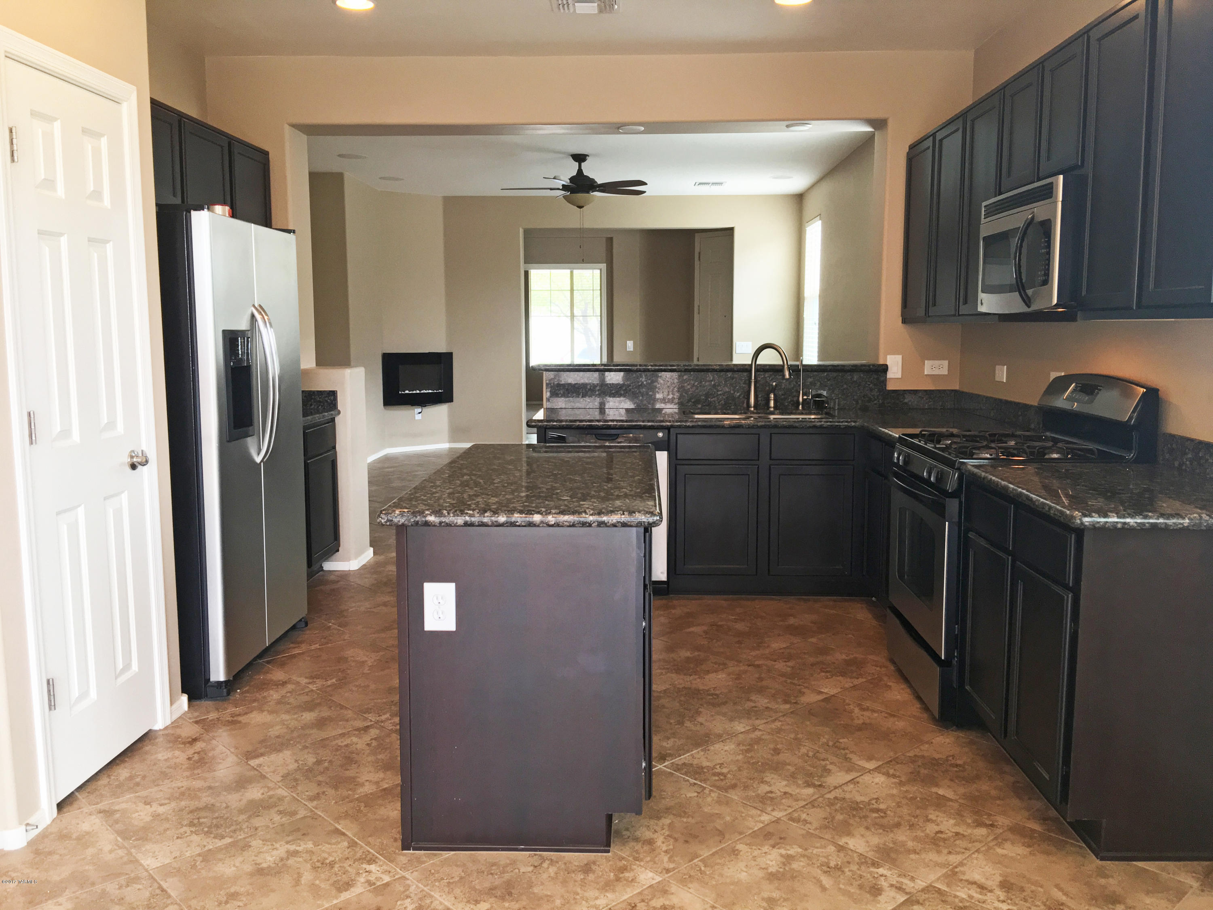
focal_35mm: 29
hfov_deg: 61.7
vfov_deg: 48.2
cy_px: 455
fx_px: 1016
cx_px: 606
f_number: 2.2
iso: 80
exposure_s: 1/30
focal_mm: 4.15
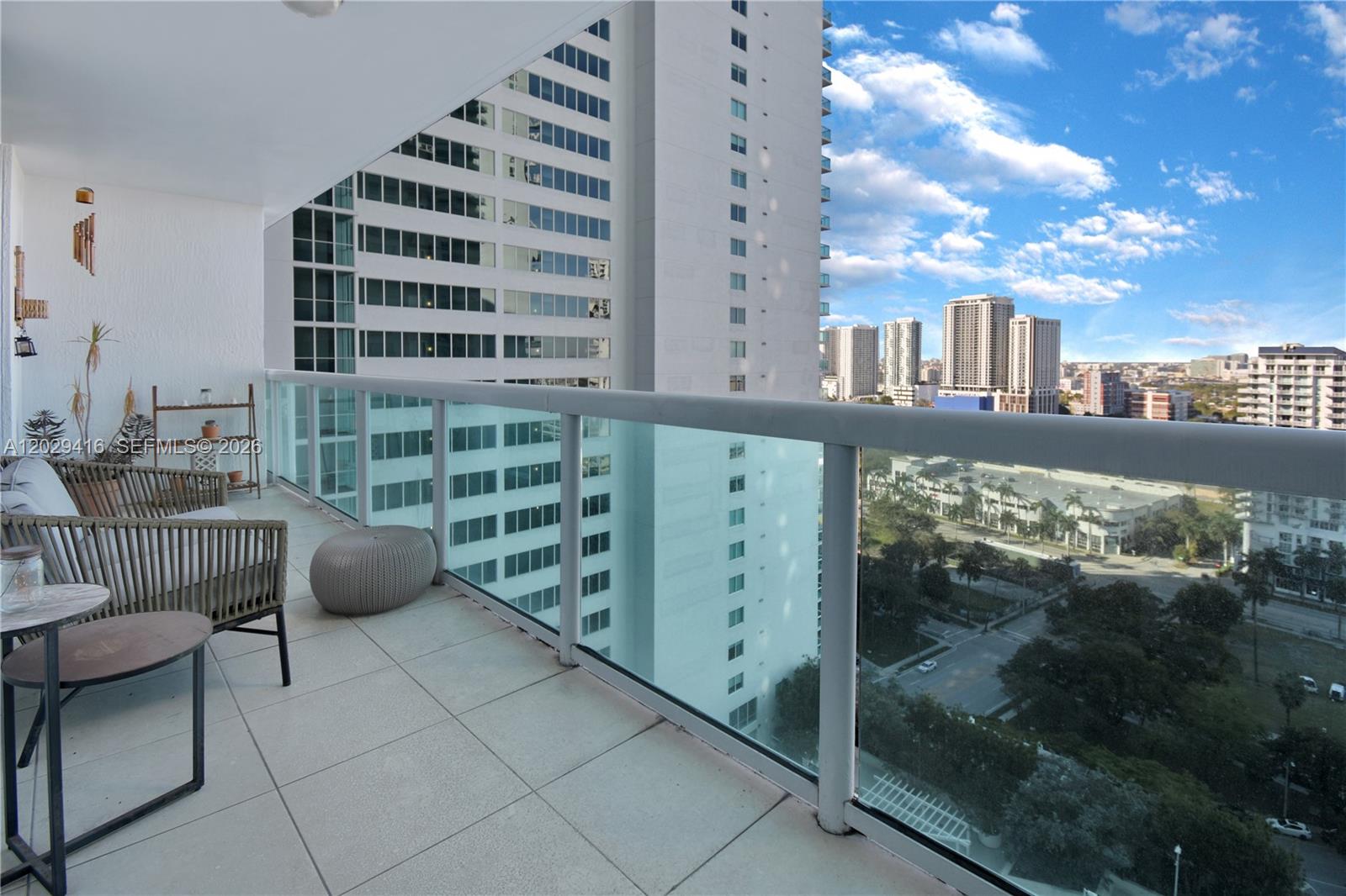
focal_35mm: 15
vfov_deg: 77.3
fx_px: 561
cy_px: 448
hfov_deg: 100.4
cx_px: 673
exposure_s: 1/320
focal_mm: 10
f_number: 5.6
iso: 250
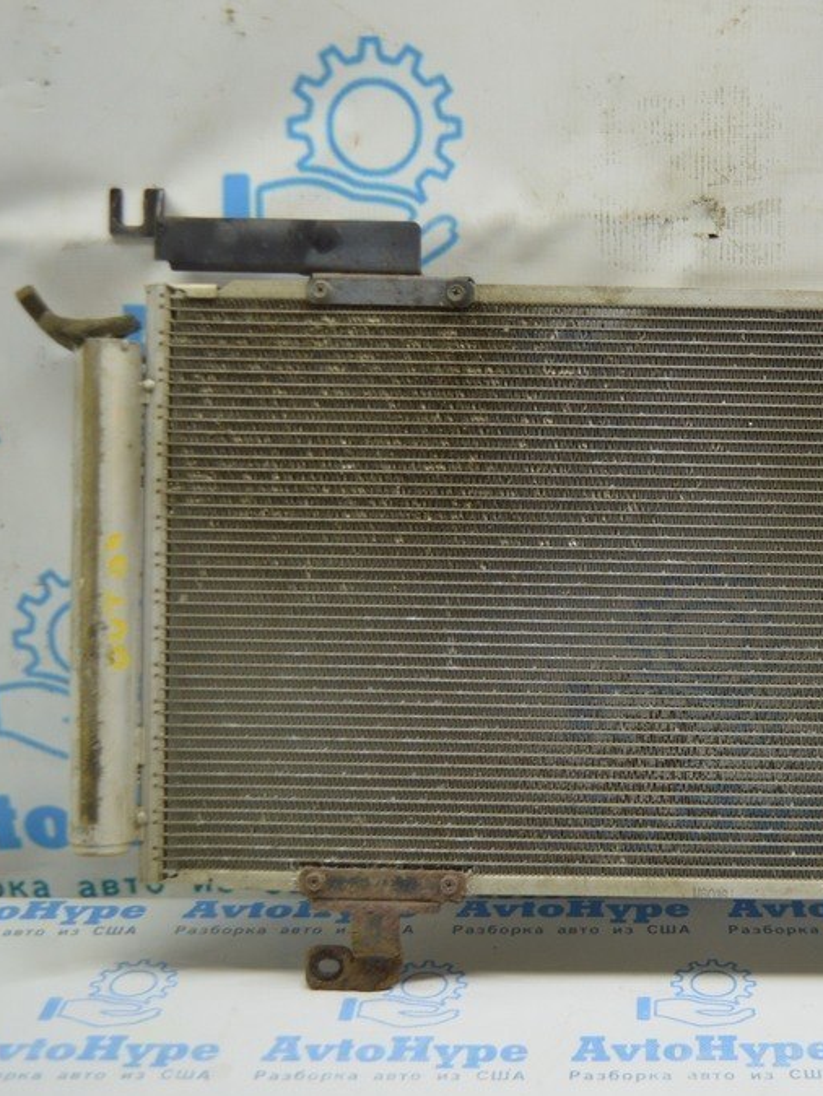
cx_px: 686
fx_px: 1734
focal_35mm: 55
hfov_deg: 26.1
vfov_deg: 35.1
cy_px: 552
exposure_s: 1/50
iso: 400
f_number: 4
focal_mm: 25
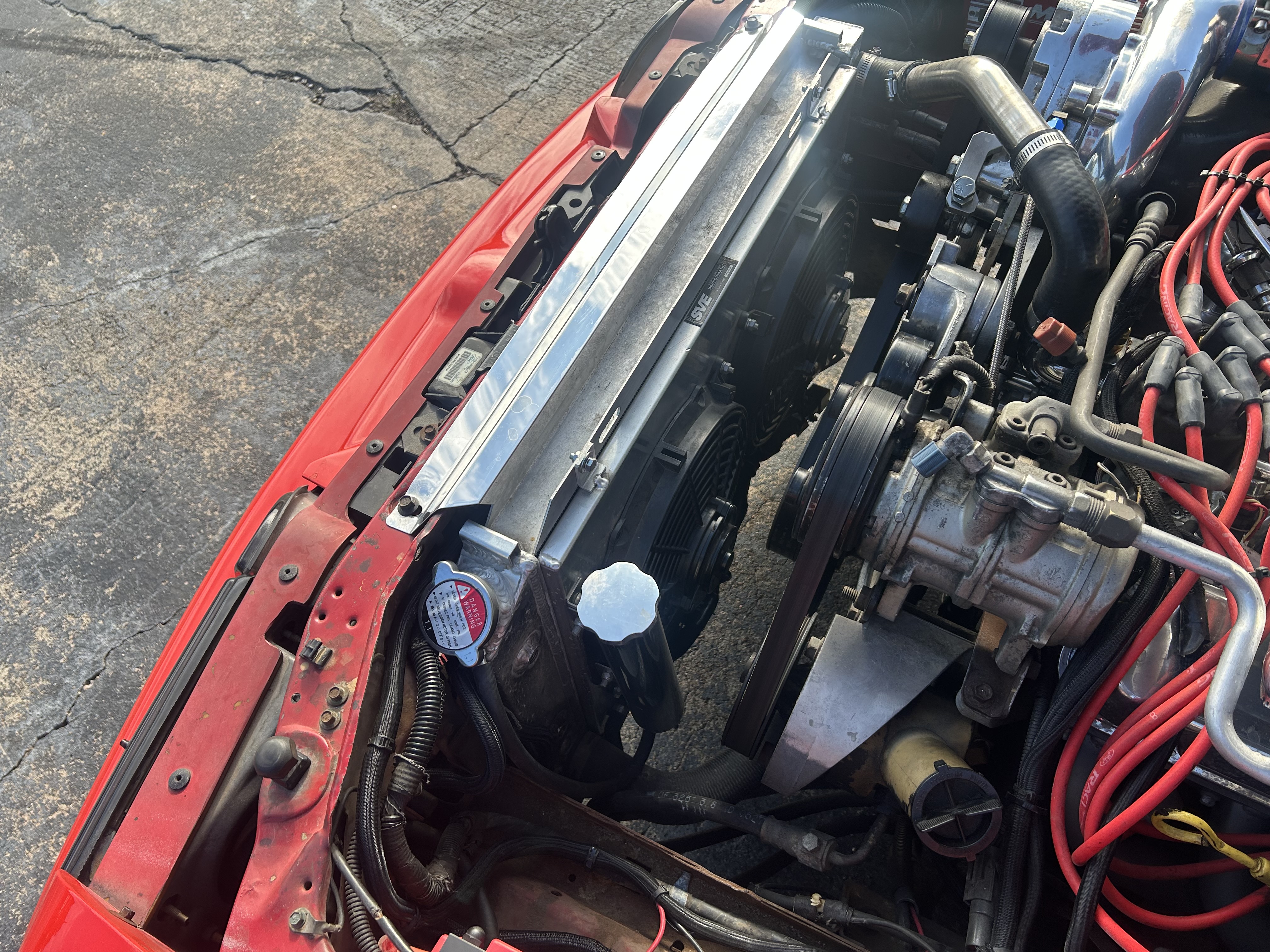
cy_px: 476
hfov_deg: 67.3
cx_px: 635
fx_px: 954
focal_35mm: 26
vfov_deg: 53.1
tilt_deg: -55.9
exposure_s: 1/797
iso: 50
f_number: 1.5
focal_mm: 5.7
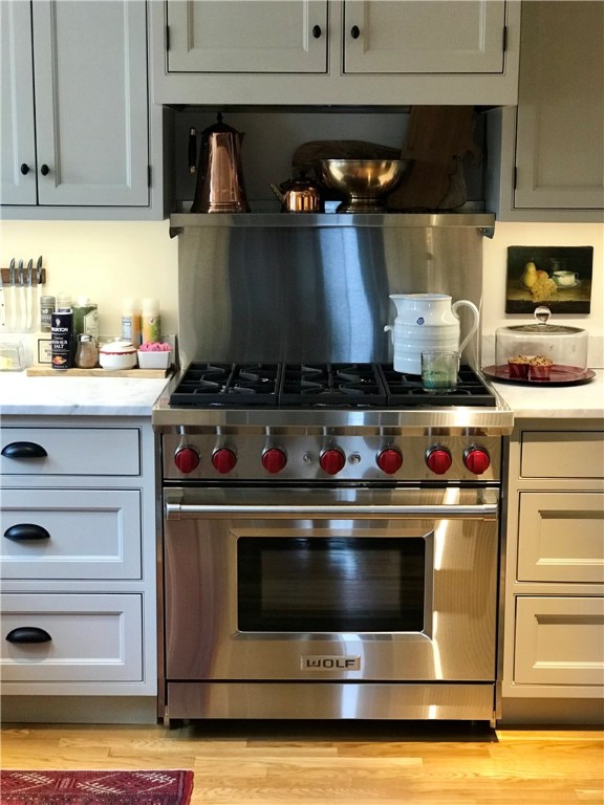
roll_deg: -0.6
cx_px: 302
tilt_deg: -9.7
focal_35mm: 57
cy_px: 402
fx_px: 1326
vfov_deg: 33.8
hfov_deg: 25.7
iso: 250
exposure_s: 1/60
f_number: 2.8
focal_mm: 6.6
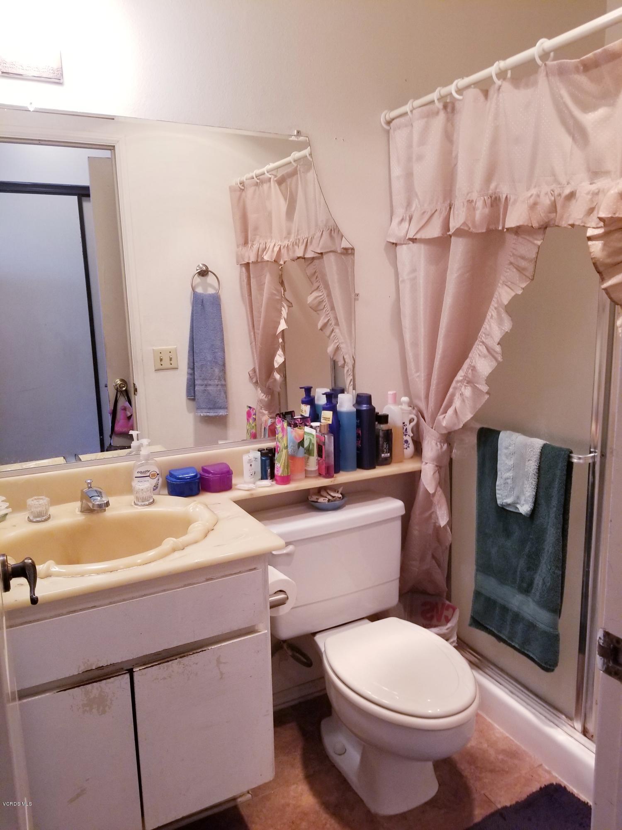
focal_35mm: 26
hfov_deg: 53.1
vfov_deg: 67.3
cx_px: 311
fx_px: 623
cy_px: 415
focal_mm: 4.25
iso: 160
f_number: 1.7
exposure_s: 1/60
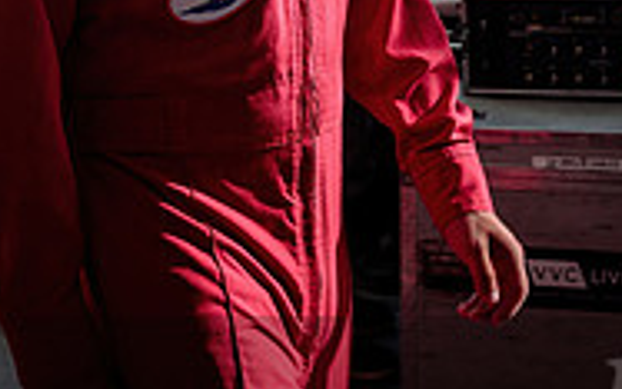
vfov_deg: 14.4
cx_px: 255
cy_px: -123
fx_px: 1475
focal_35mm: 87
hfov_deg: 23.8
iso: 160
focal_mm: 24
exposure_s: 1/250
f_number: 4
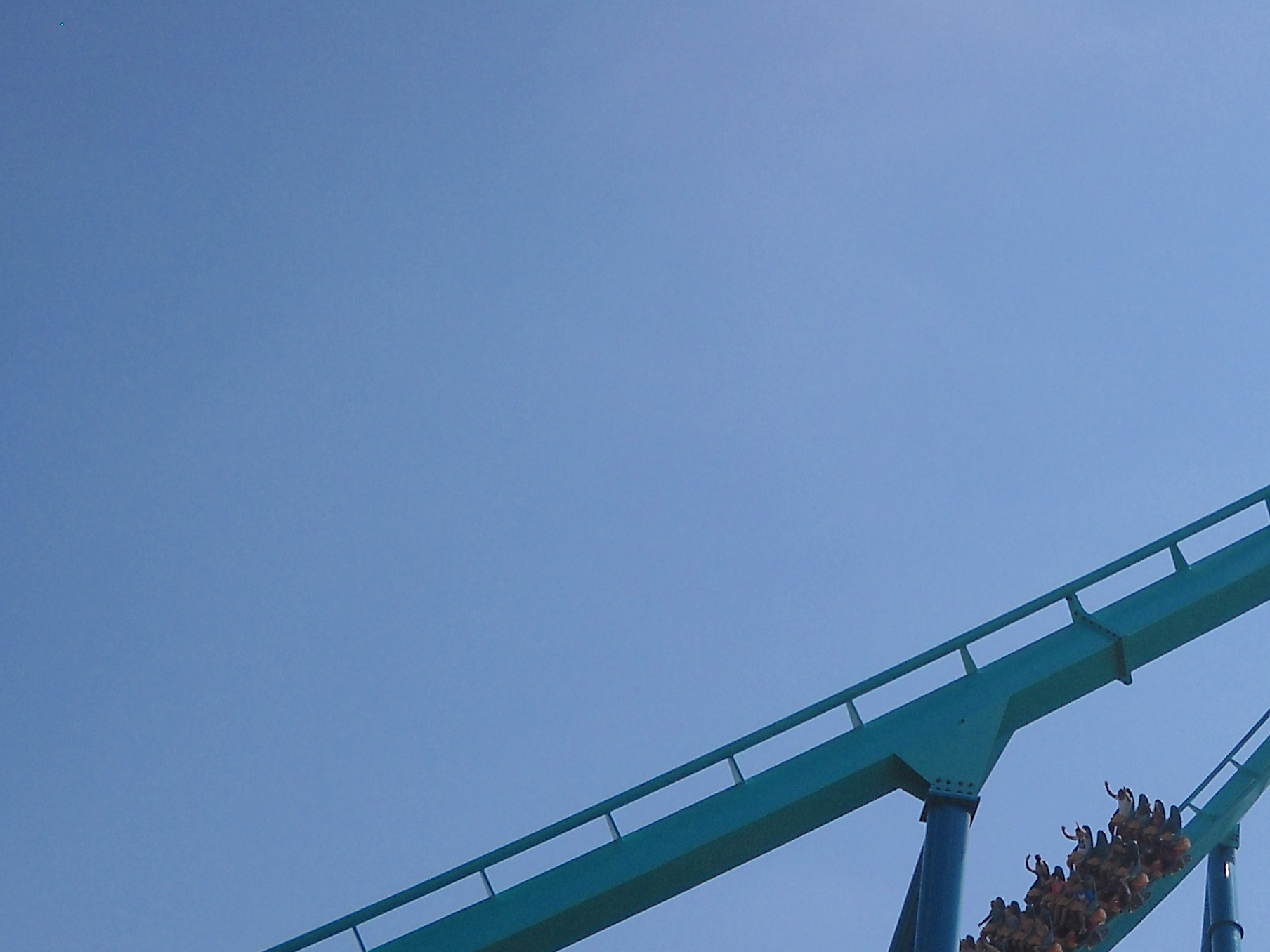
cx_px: 943
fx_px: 2715
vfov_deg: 19.6
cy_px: 831
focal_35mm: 74
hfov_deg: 26.0
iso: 64
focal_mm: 6.72
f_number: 5.5
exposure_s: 1/676
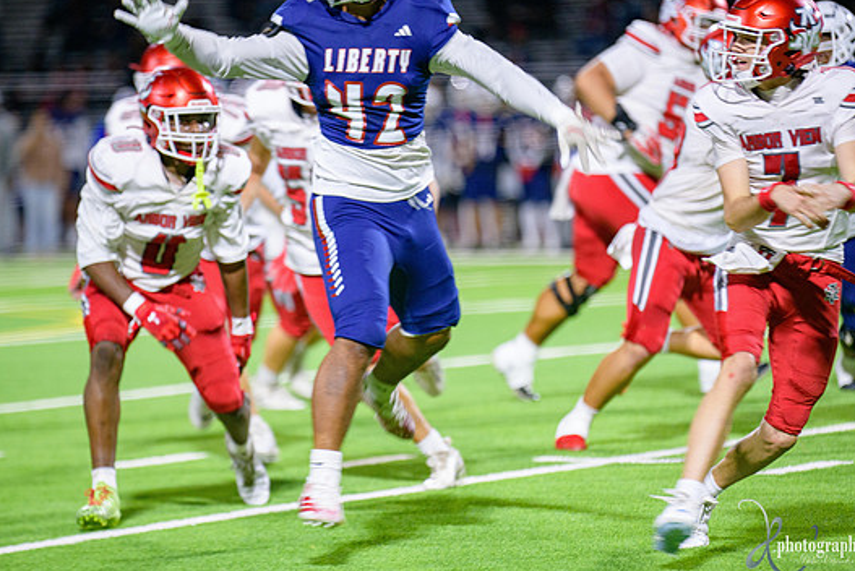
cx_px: 441
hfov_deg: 7.5
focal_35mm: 275
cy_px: 304
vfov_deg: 5.0
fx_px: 6535
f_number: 2.8
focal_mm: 250
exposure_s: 1/250
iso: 2000
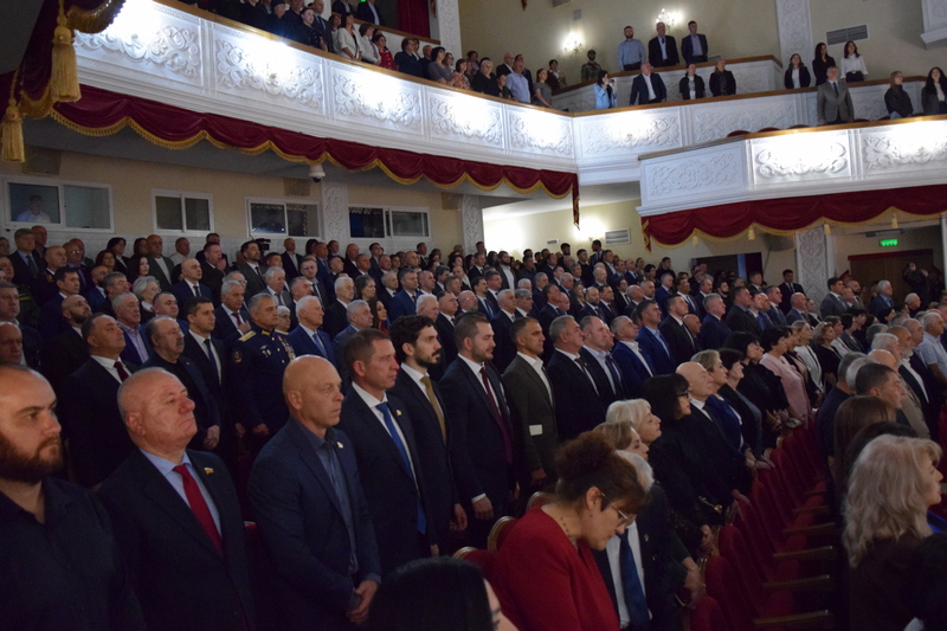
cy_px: 316
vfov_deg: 47.9
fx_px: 710
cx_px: 474
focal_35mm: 27
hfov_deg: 67.4
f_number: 3.5
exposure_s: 1/60
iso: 5000
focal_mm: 18
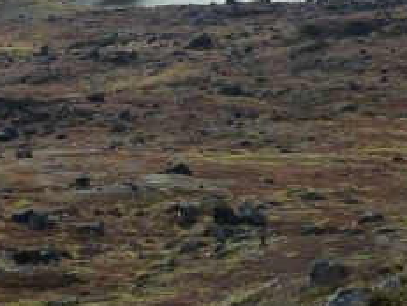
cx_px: 118
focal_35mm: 121
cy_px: -114
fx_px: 1425
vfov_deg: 11.9
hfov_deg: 16.2
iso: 125
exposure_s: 1/500
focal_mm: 5.7
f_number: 5.6
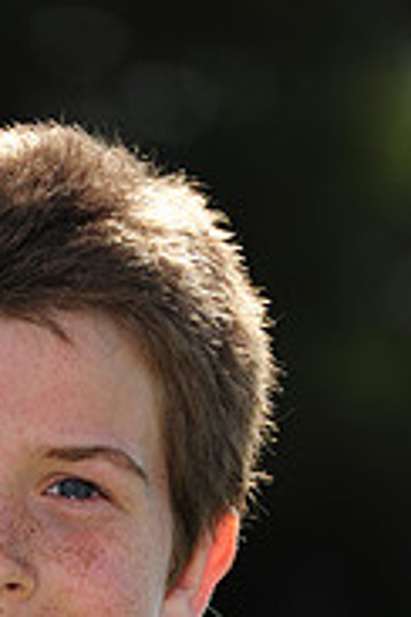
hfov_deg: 2.2
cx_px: -74
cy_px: 958
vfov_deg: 3.2
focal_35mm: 633
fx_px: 10839
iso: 200
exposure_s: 1/1000
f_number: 4.5
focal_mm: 200
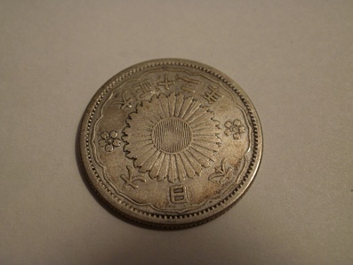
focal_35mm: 44
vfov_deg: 32.9
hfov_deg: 42.9
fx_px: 449
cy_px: 132
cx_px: 176
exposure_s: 1/15
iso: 125
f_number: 4
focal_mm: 7.7
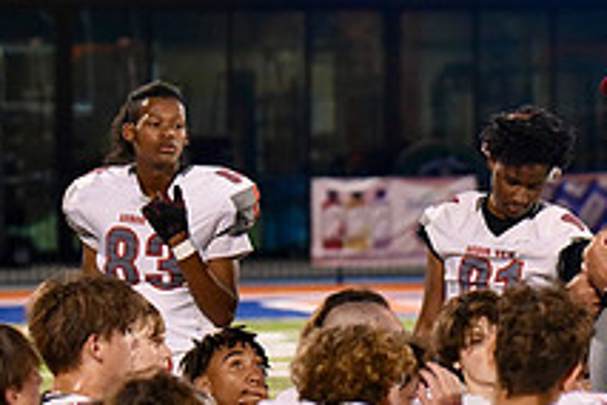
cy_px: 221
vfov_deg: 3.4
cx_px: 519
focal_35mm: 408
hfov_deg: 5.0
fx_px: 6879
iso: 7200
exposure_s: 1/500
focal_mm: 150
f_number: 5
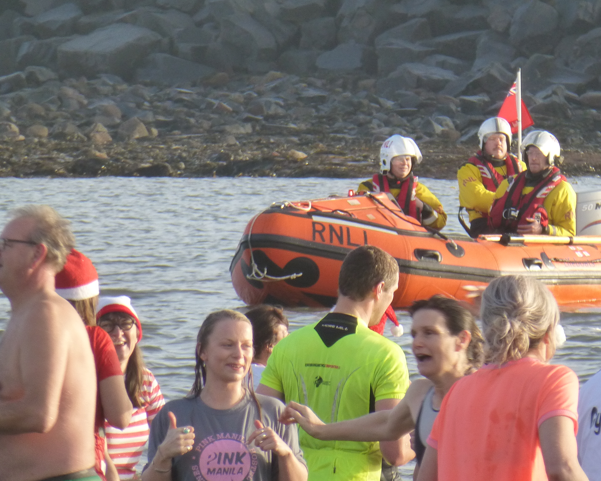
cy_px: 285
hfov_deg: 2.7
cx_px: 427
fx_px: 12629
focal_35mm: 710
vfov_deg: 2.2
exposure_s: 1/125
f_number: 6.4
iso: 200
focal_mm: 86
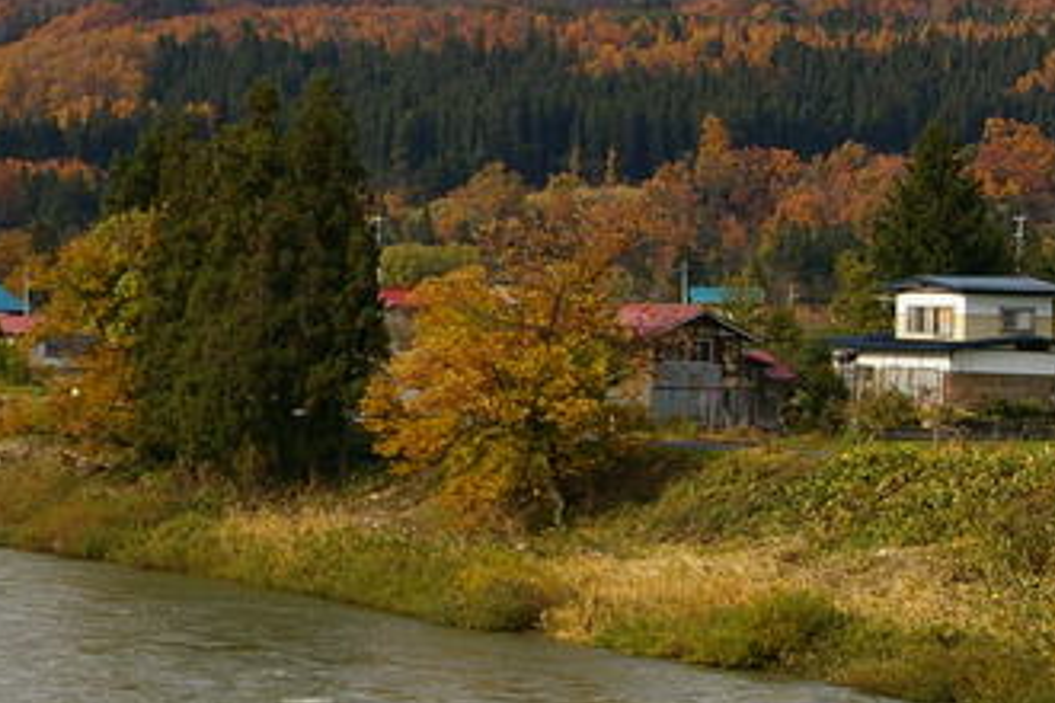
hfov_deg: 14.5
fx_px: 4044
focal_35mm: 138
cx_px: -121
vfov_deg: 9.9
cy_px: 203
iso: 200
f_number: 9.5
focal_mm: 38
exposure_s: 1/250
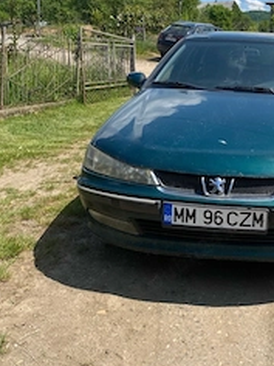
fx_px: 464
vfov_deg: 42.8
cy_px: 150
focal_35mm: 44
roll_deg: -1.0
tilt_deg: -6.9
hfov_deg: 31.8
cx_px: 229
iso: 32
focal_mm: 4.25
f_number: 1.8
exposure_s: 1/2890
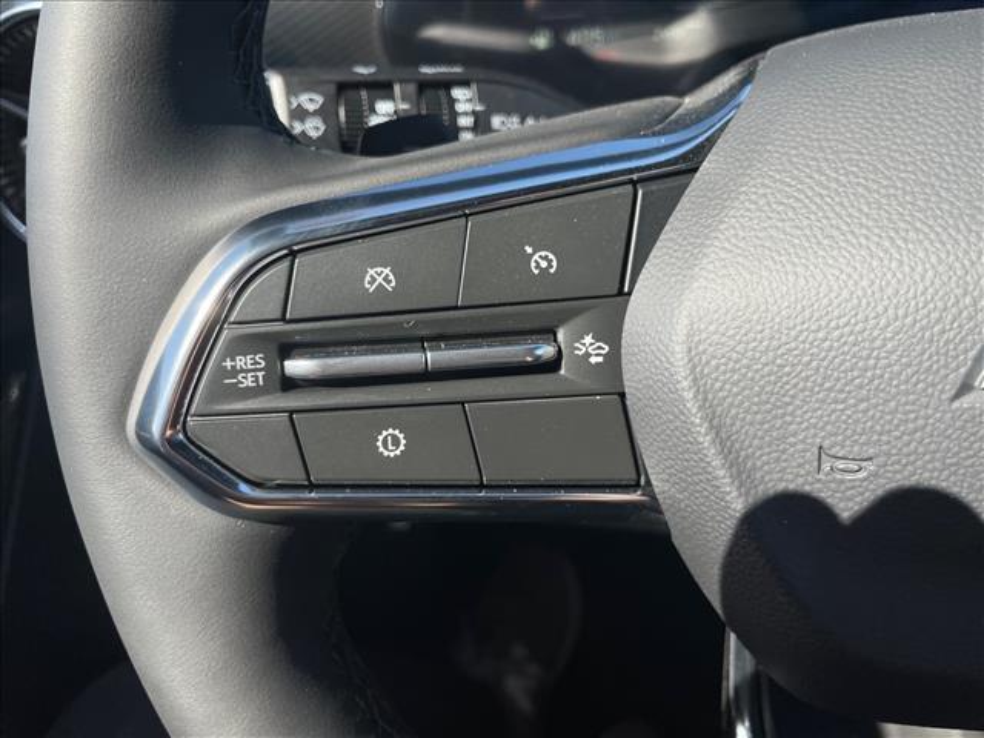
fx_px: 739
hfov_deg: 67.3
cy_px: 369
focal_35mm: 26
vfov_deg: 53.1
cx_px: 492
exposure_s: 1/711
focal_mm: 4.2
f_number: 1.6
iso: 32
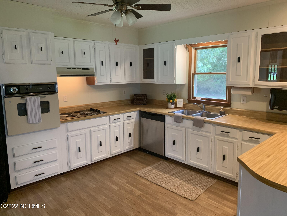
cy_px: 108
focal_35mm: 26
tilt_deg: -8.5
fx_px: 216
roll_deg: +0.3
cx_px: 144
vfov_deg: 53.1
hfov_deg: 67.3
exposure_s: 1/60
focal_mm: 4.25
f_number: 1.8
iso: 250
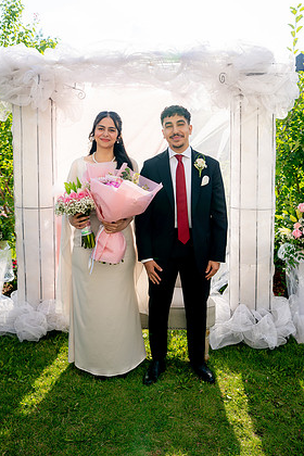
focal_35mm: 30
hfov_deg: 43.6
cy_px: 213
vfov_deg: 61.9
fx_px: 380
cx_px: 156
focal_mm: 28
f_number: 3.5
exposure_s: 1/500
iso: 100
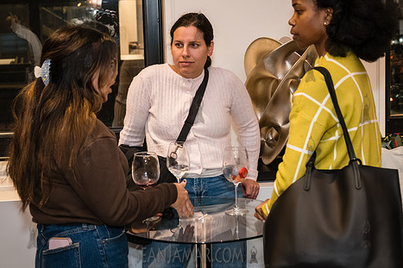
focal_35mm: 70
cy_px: 109
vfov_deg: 19.4
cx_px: 198
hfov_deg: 28.9
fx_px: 783
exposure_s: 1/200
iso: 6400
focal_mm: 51
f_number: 5
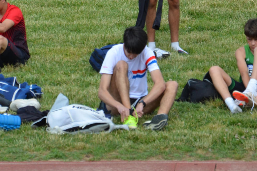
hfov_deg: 5.0
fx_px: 2950
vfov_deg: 3.3
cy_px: -26
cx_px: 75
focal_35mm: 413
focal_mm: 105
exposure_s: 1/1600
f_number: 6.3
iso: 400
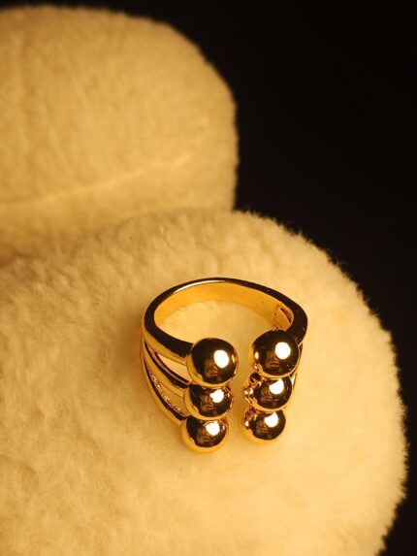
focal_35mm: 54
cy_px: 278
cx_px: 208
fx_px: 867
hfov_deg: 27.0
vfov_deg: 35.5
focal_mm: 3.98
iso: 64
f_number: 1.8
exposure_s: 1/100
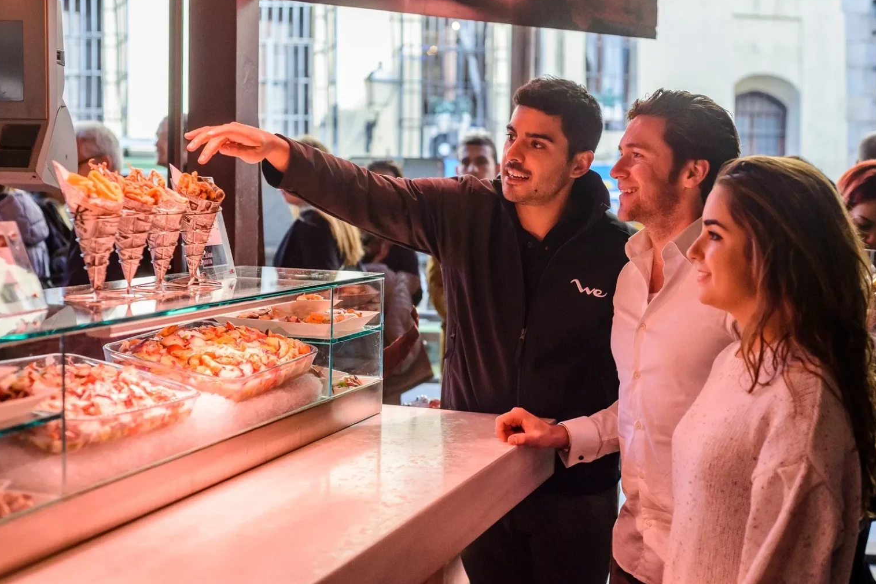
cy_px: 282
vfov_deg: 25.5
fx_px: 1290
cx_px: 456
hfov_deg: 37.5
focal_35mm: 53
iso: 1600
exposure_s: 1/1500
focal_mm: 50
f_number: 2.8
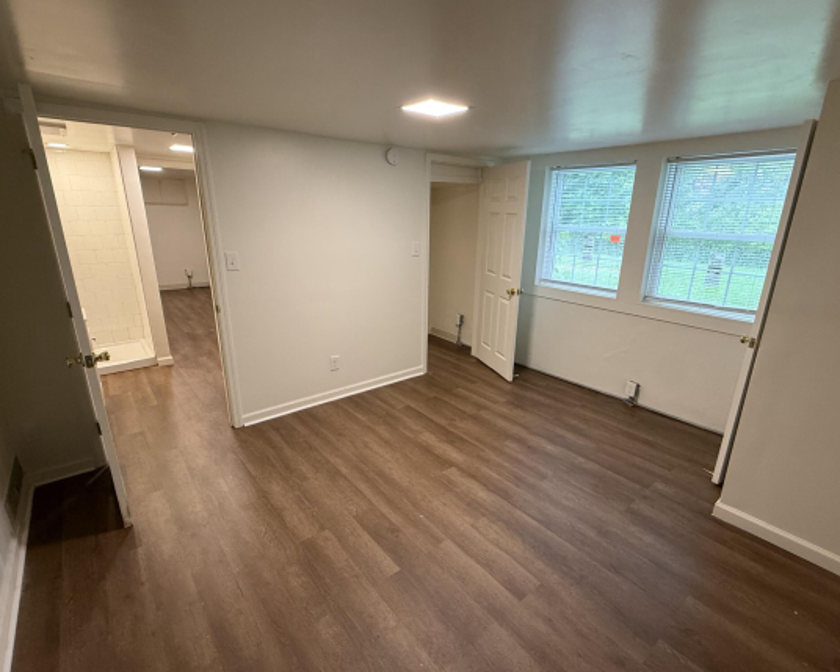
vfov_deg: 77.0
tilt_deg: -15.3
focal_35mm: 17
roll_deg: -1.6
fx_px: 423
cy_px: 338
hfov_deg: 89.6
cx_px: 441
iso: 320
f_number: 2.2
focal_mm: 2.22
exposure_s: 1/120
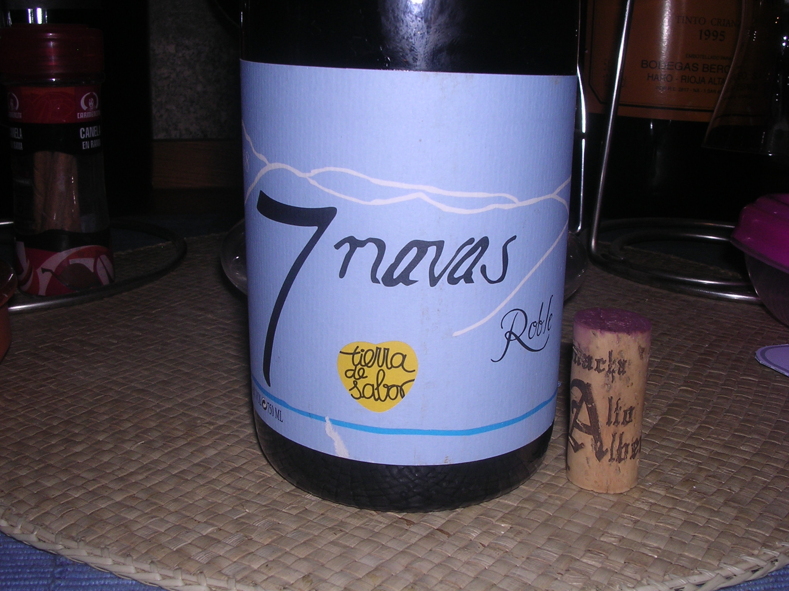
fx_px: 866
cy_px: 296
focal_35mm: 38
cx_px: 394
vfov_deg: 37.7
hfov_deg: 49.0
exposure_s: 1/60.1
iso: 100
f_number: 5.6
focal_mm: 5.8
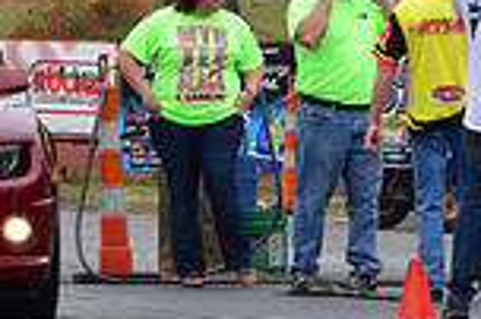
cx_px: -146
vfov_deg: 1.8
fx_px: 10316
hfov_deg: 2.7
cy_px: 186
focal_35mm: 773
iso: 1000
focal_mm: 135
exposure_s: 1/1250
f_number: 9
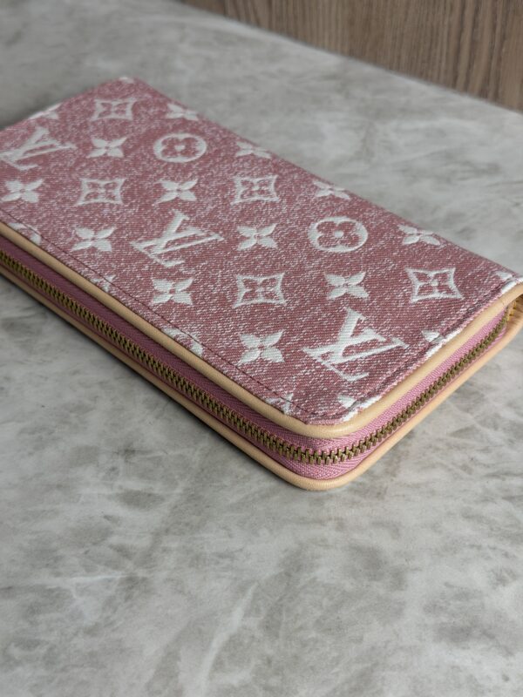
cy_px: 348
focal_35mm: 48
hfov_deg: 30.3
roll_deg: +0.4
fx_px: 967
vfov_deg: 39.7
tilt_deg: -44.3
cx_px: 262
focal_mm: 6.76
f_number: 1.78
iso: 50
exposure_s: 1/120
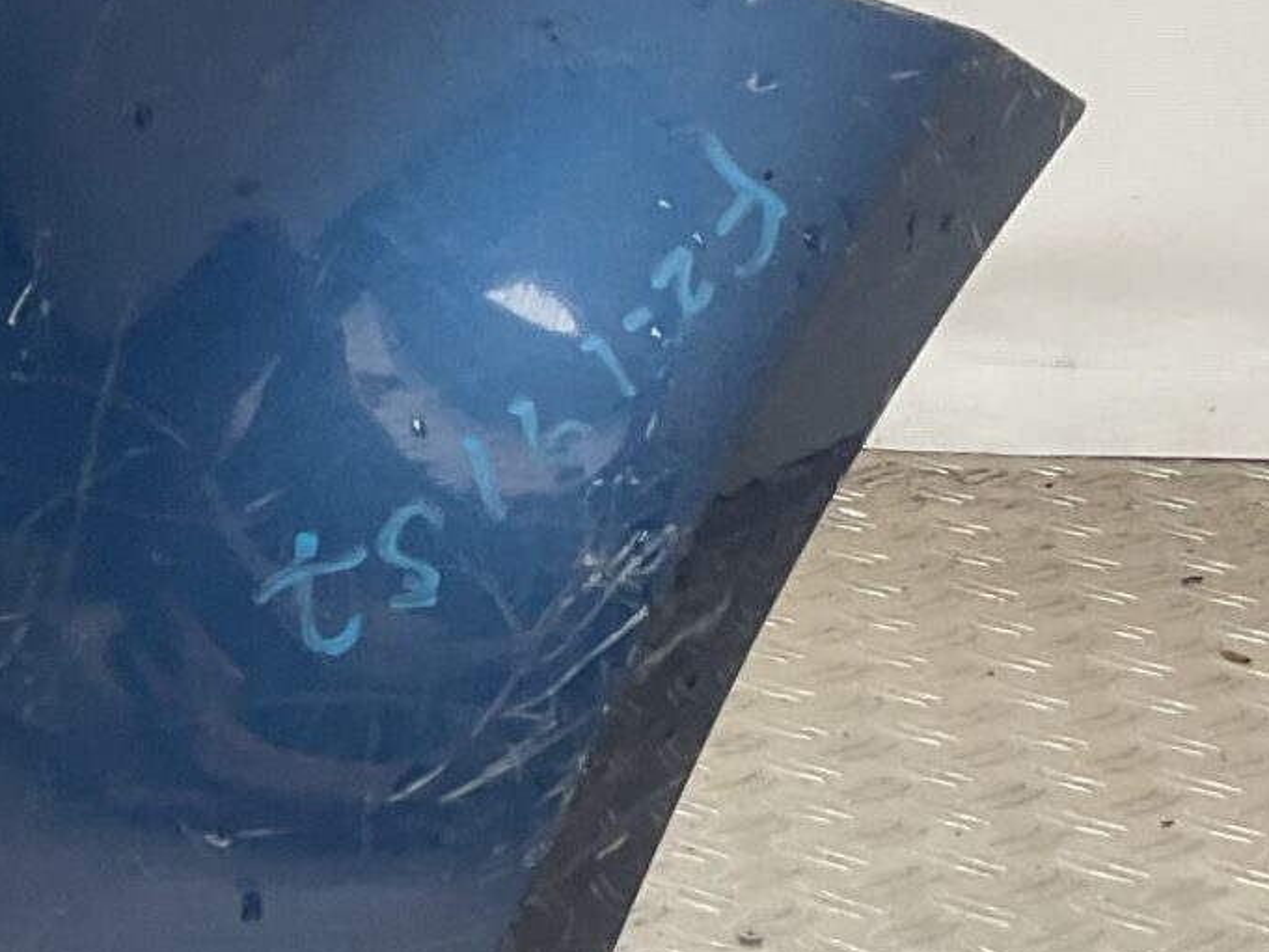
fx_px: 3997
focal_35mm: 109
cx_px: -840
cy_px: 635
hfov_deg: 16.0
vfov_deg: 13.6
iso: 20
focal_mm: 3
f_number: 1.8
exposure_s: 1/100
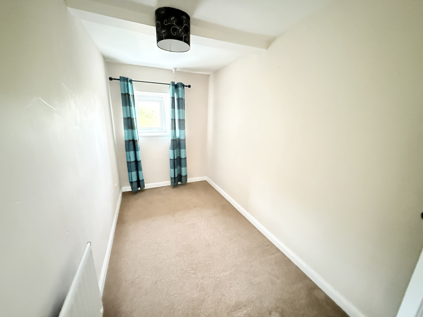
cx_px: 212
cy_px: 158
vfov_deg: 85.7
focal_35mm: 14
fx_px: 171
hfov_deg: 102.1
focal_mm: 2.22
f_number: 2.2
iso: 2500
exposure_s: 1/30
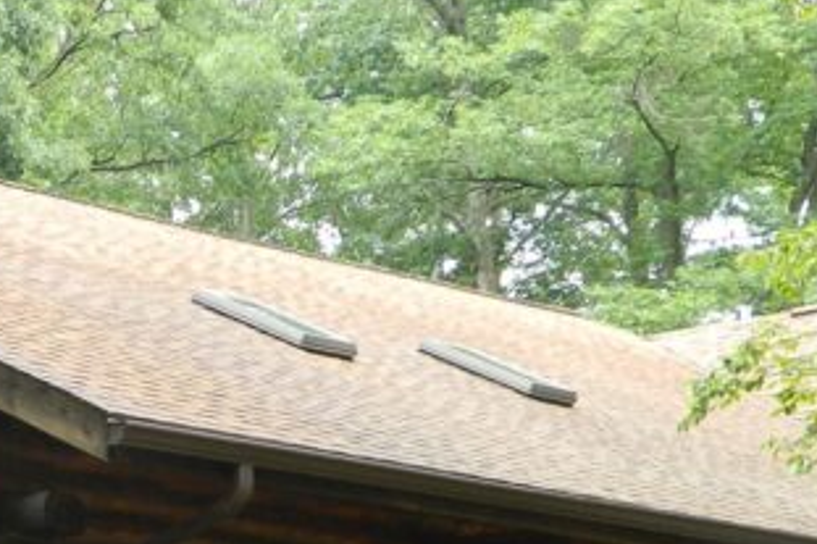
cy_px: 599
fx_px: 2835
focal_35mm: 125
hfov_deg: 16.0
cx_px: -25
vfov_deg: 10.8
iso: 80
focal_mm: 6.2
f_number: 3.3
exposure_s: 1/80
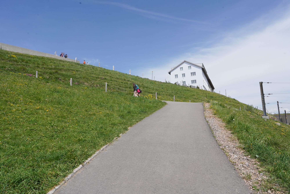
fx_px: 193
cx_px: 145
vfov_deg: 53.1
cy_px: 97
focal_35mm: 24
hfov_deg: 73.7
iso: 100
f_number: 16
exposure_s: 1/100
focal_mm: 24
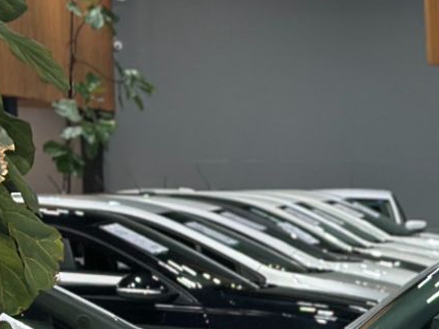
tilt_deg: -7.0
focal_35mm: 214
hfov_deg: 9.0
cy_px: 500
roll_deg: +0.1
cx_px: 705
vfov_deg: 6.8
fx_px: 2713
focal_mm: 6.86
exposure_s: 1/120
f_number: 1.78
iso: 200
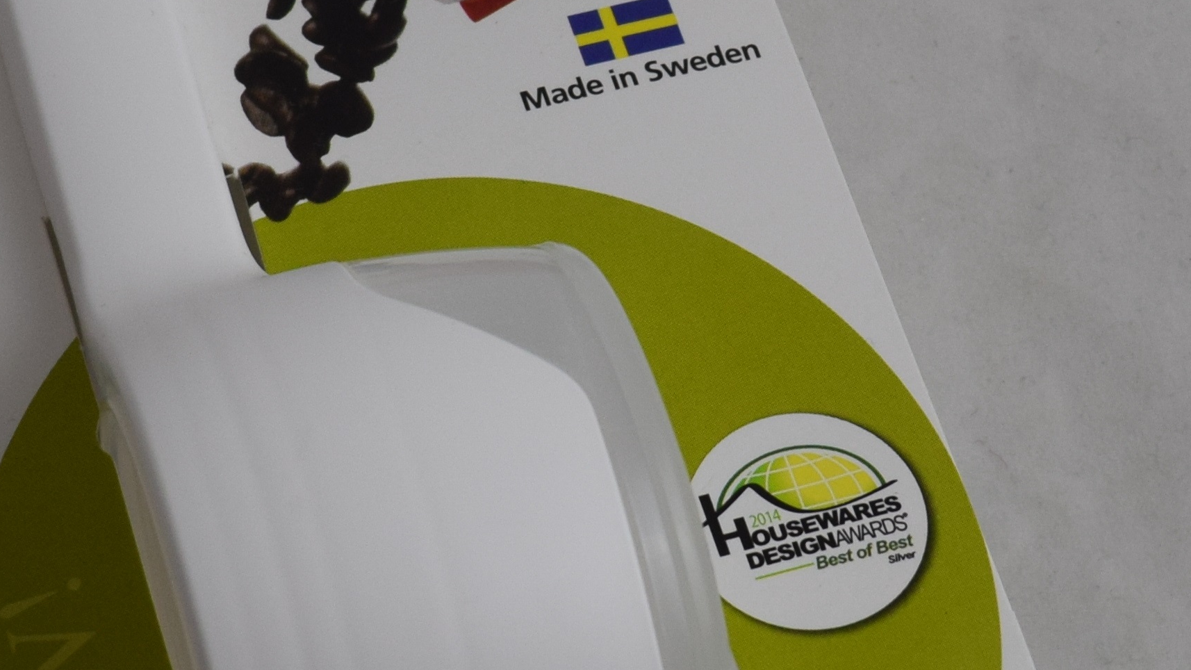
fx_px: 5211
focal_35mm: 165
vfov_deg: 7.4
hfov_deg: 13.0
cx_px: 399
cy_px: 224
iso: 400
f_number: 6.3
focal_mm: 30
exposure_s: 1/160
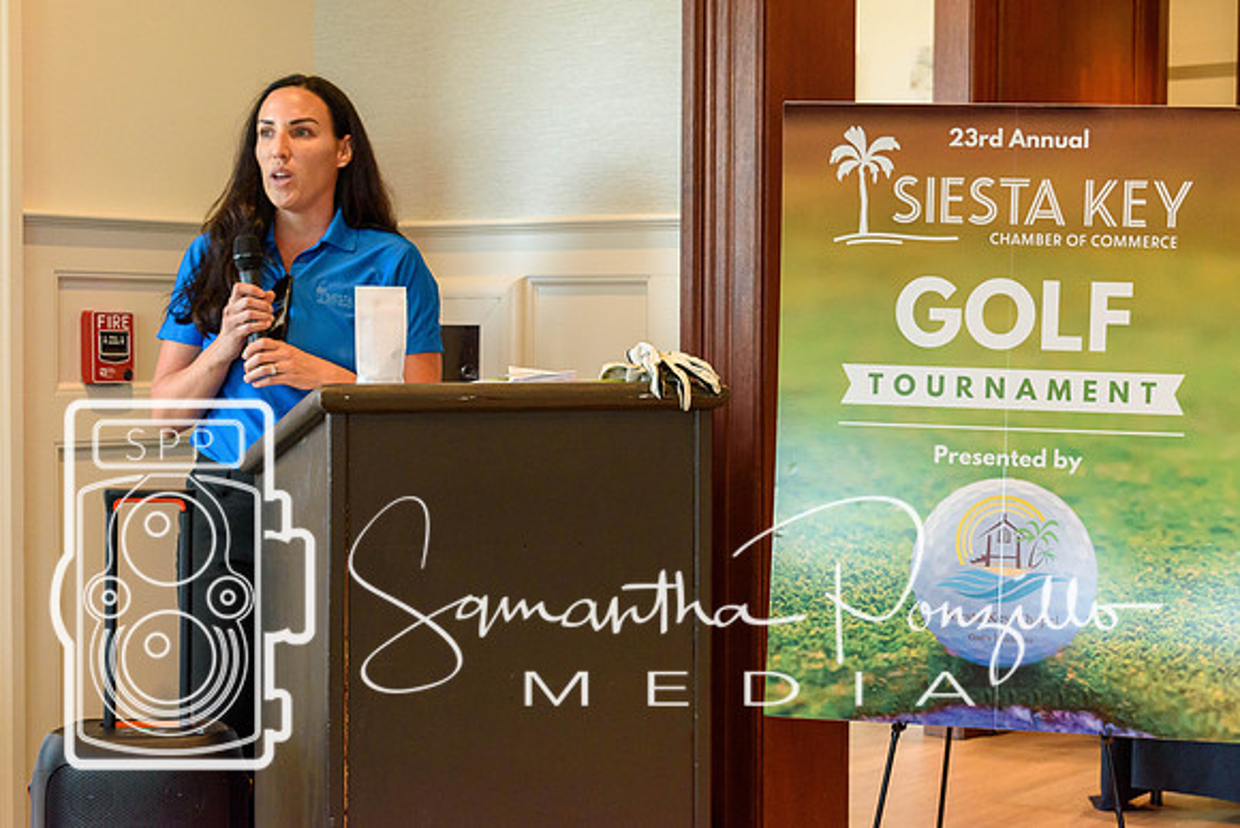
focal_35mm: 68
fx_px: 2325
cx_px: 620
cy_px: 414
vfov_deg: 20.2
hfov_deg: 29.9
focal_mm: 45
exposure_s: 1/60
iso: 1400
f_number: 5
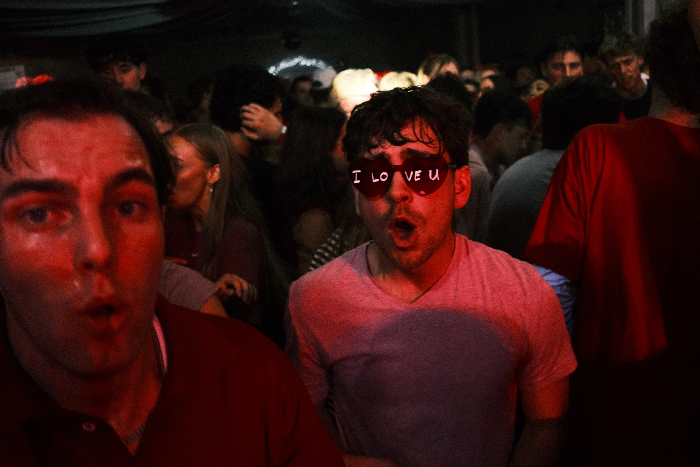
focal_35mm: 35
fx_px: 681
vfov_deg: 37.9
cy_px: 234
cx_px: 350
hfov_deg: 54.4
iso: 4000
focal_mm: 23
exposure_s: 1/180
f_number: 2.8
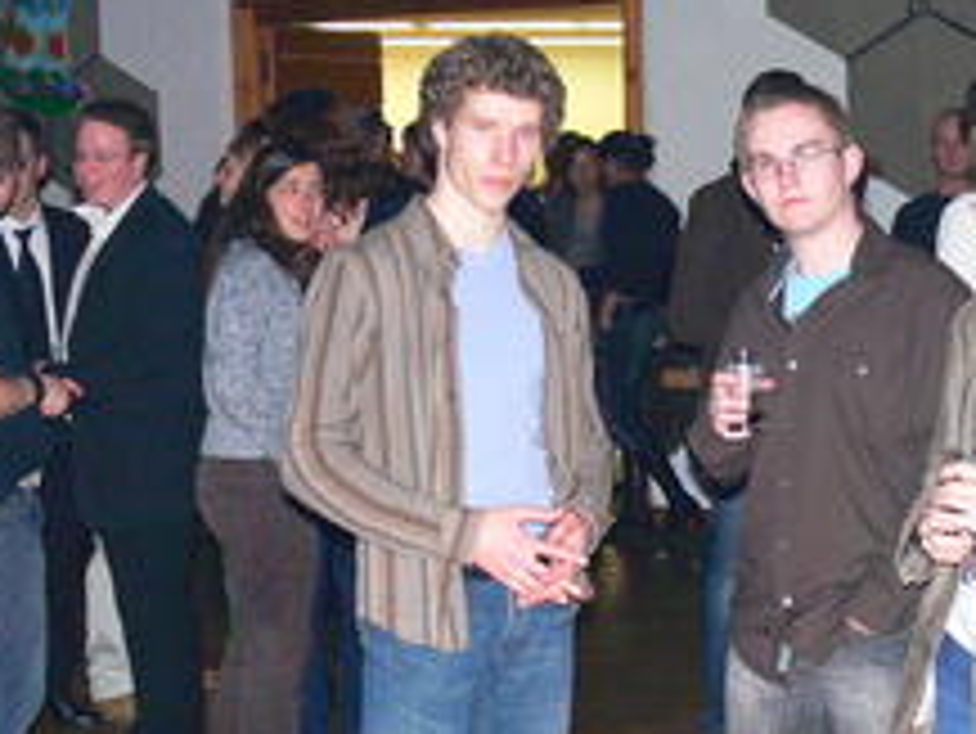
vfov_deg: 19.3
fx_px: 2144
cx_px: 742
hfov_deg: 25.3
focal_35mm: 76
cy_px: 527
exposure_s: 1/30
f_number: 2.8
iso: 250
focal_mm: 7.4
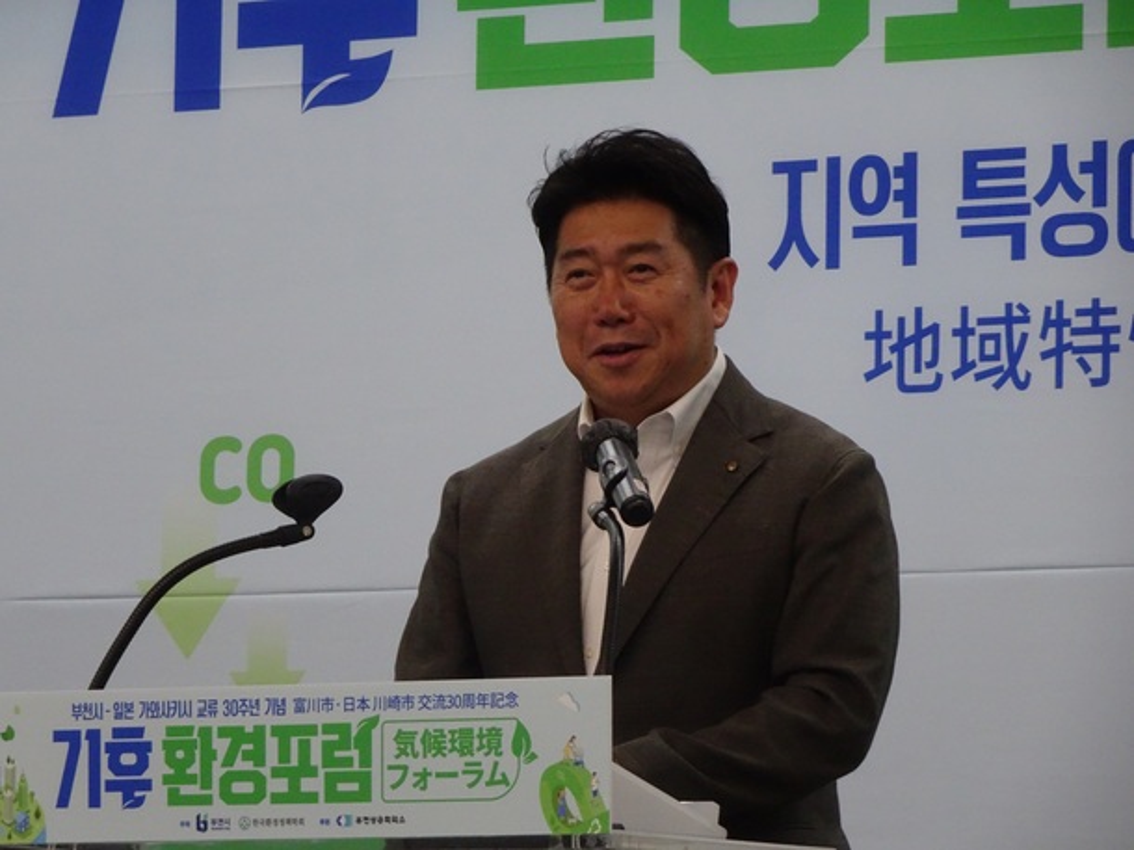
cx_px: 567
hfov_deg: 8.5
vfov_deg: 6.4
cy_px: 425
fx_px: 7597
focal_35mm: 232
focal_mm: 39.66
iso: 800
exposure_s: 1/60
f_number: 6.3
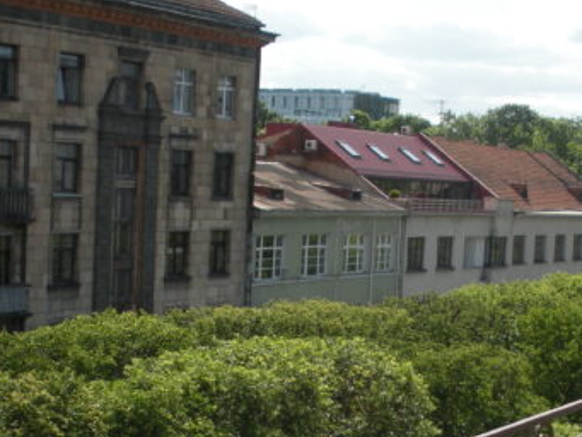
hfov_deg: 24.9
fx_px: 1312
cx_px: 370
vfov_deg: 18.7
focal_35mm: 78
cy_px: 350
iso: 92
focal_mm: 6.3
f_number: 3.5
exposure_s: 1/906
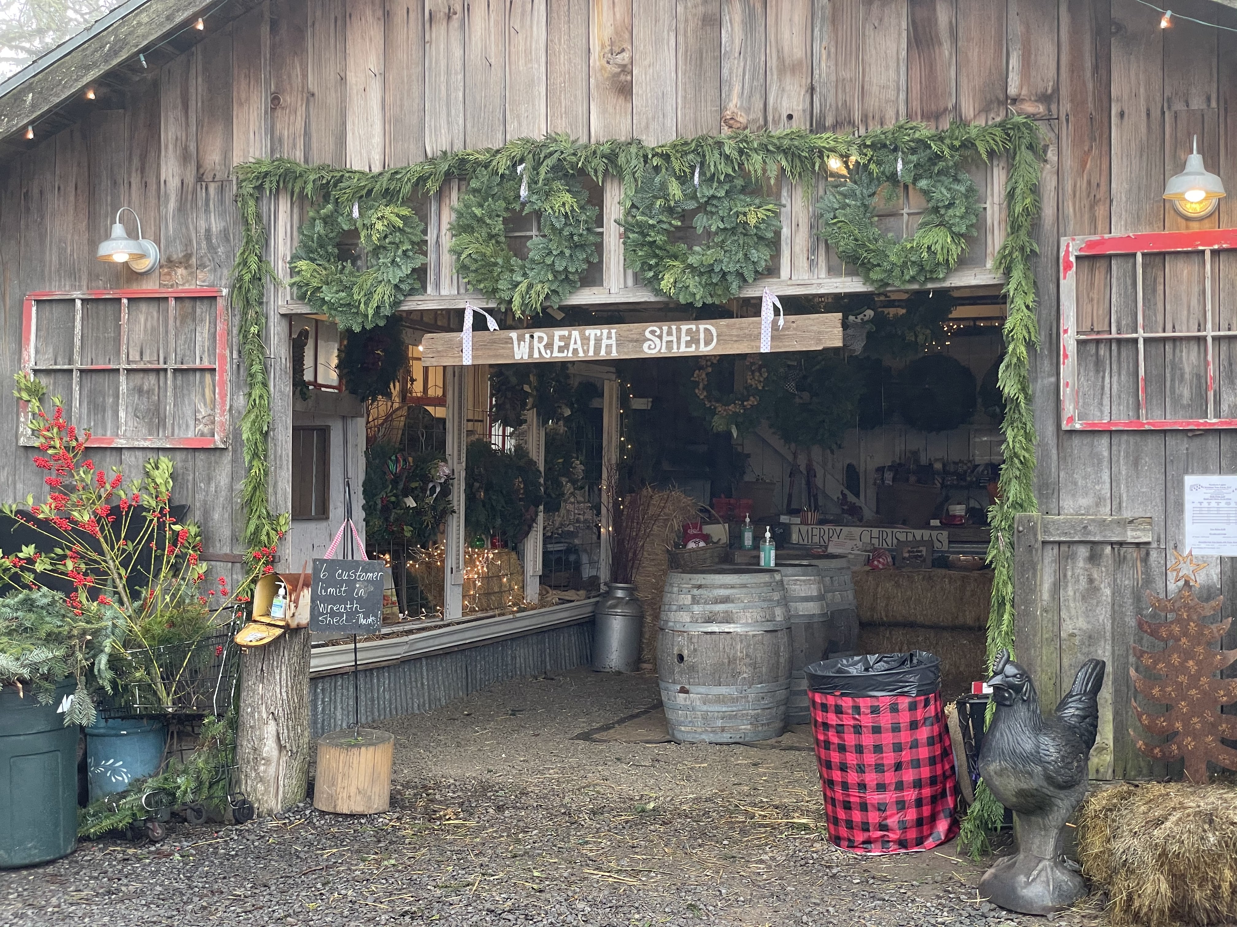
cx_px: 618
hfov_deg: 36.8
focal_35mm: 52
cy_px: 464
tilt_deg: +2.8
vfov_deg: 28.0
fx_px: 1858
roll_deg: -0.5
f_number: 2
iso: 80
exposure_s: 1/122
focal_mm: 6
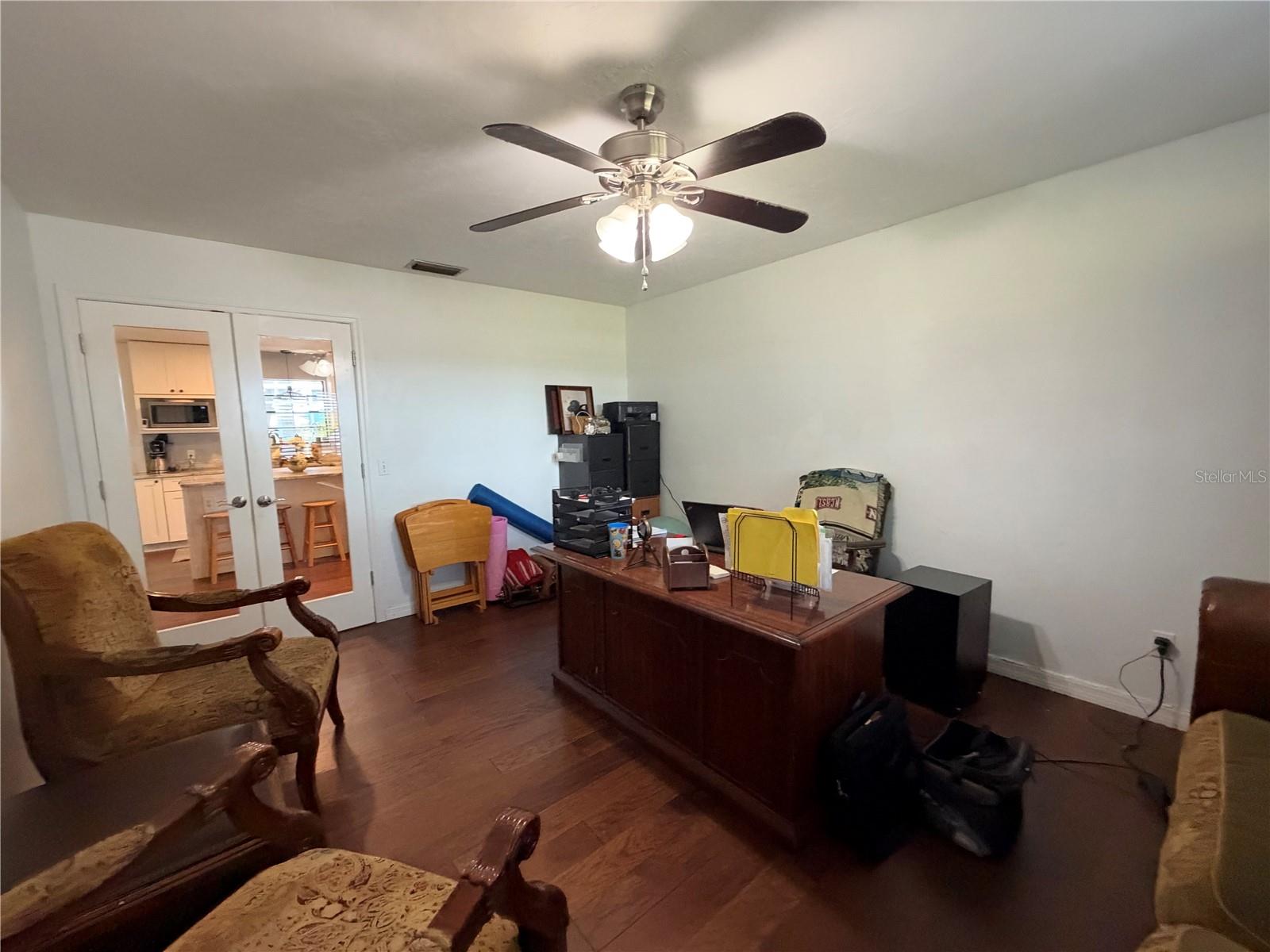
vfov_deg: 85.7
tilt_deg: -6.9
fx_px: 514
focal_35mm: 14
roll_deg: +1.6
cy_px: 476
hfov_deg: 102.1
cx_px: 635
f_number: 2.2
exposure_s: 1/60
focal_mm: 2.22
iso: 640
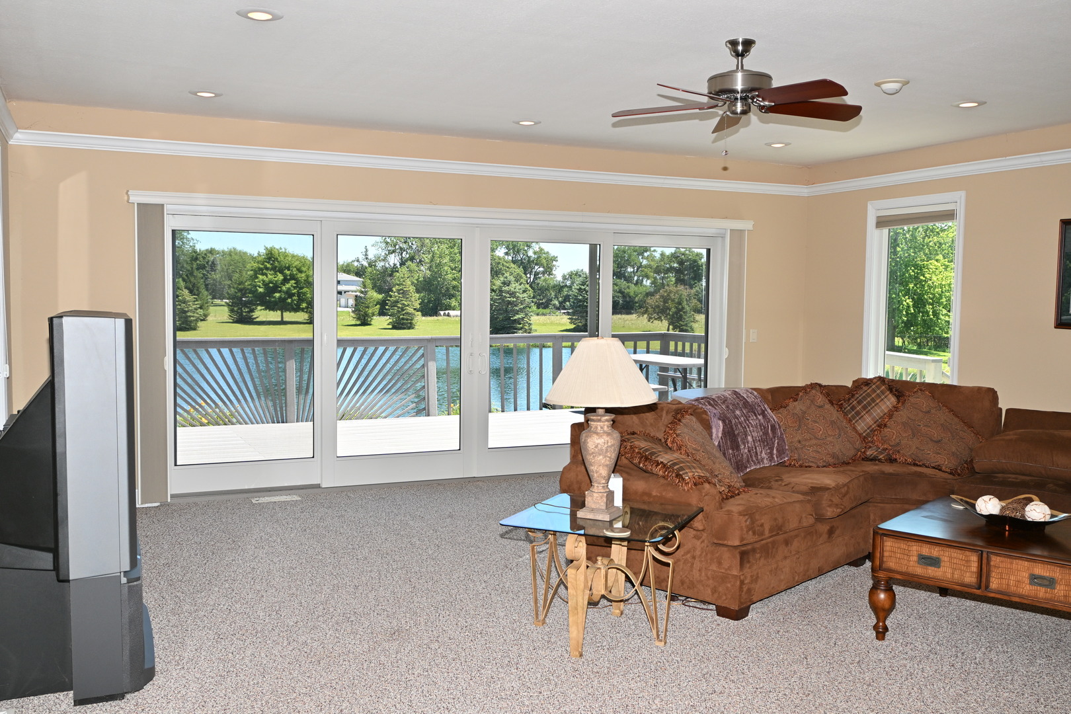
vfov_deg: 40.0
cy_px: 357
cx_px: 536
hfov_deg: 57.2
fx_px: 982
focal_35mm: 33
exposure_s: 1/125
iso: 180
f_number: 5.6
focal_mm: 22
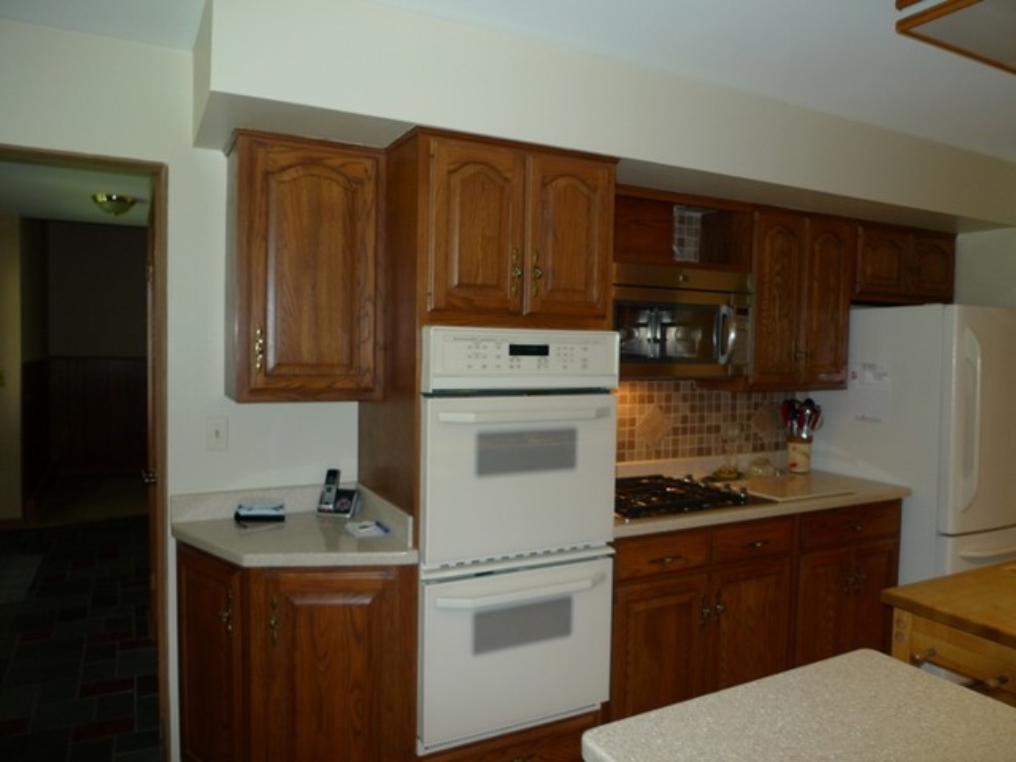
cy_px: 381
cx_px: 508
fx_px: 704
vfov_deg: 56.8
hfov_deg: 71.6
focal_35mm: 24
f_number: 2
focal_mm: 5.1
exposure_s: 1/30
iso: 100
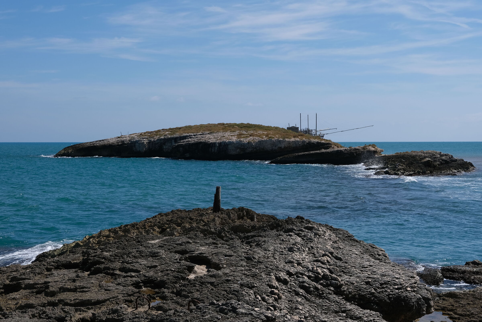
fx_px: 750
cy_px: 161
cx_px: 241
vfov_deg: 24.2
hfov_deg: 35.6
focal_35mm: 56
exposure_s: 1/600
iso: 160
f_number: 8
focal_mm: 37.6
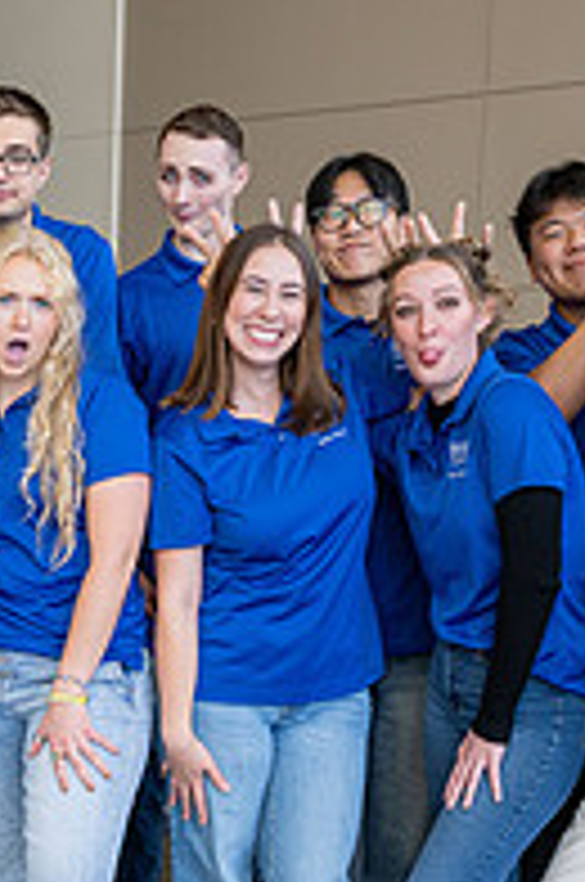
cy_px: 620
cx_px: -11
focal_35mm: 78
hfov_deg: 17.0
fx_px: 1908
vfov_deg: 25.8
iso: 400
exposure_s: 1/250
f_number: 5
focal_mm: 26
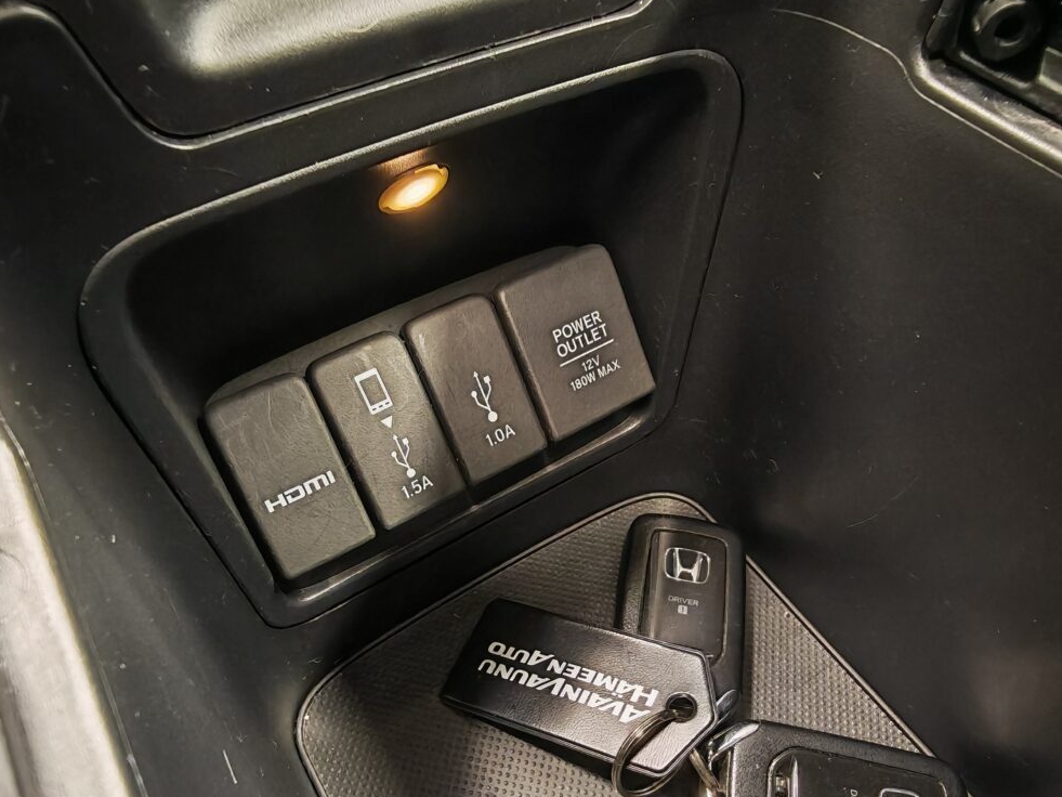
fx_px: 736
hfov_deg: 71.6
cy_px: 388
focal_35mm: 24
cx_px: 515
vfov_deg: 56.8
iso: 1600
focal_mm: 1.82
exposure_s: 1/9
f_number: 2
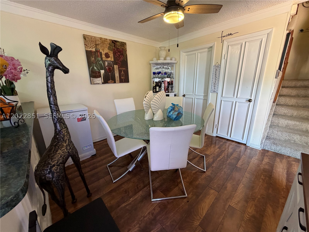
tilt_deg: -15.7
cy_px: 116
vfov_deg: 85.7
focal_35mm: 14
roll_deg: +1.3
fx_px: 125
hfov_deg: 102.1
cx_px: 154
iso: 320
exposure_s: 1/60
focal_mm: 2.22
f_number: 2.2
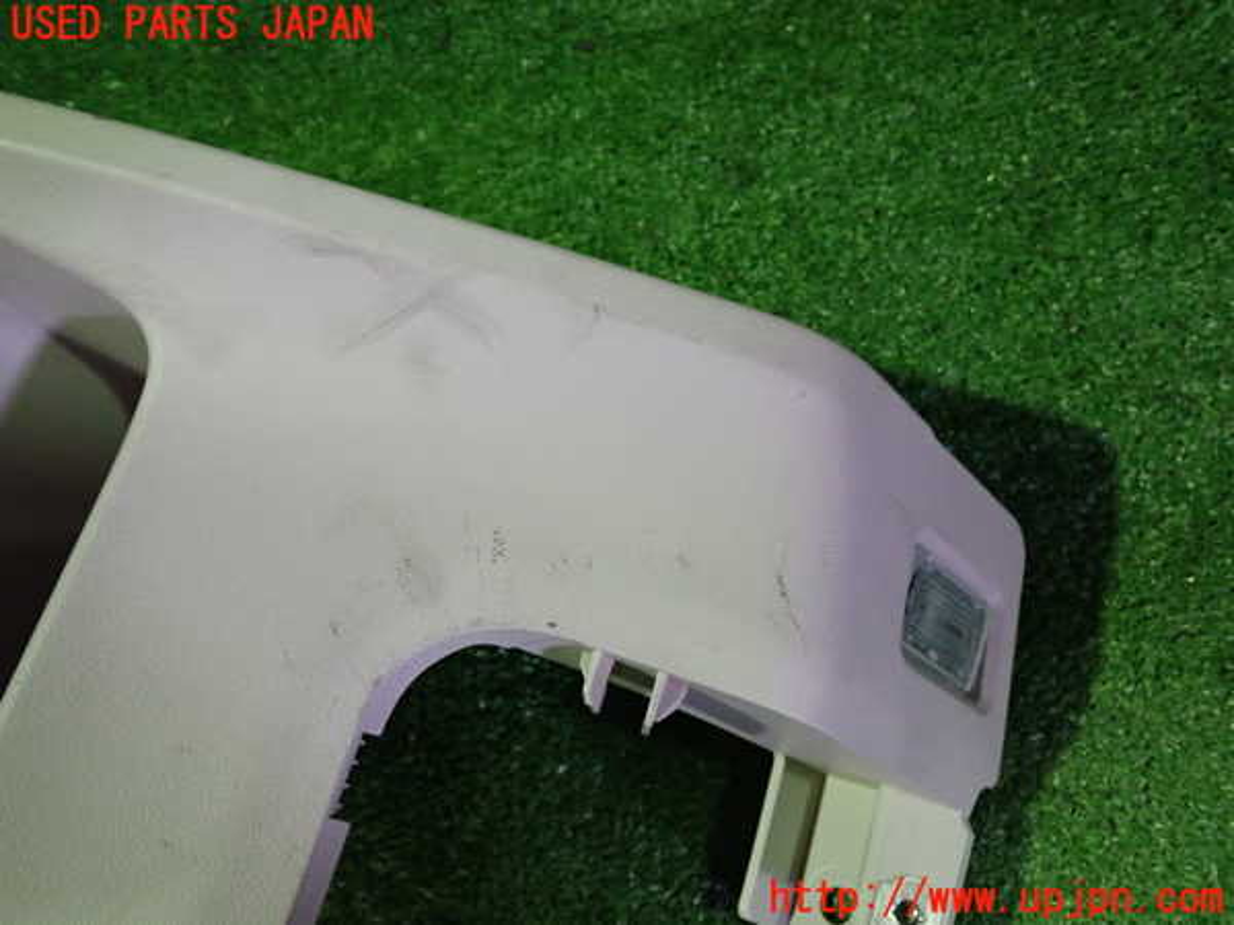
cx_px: 617
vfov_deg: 46.8
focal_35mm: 30
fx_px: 1069
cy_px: 462
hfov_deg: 60.0
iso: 640
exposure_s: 1/30
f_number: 2.3
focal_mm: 5.4
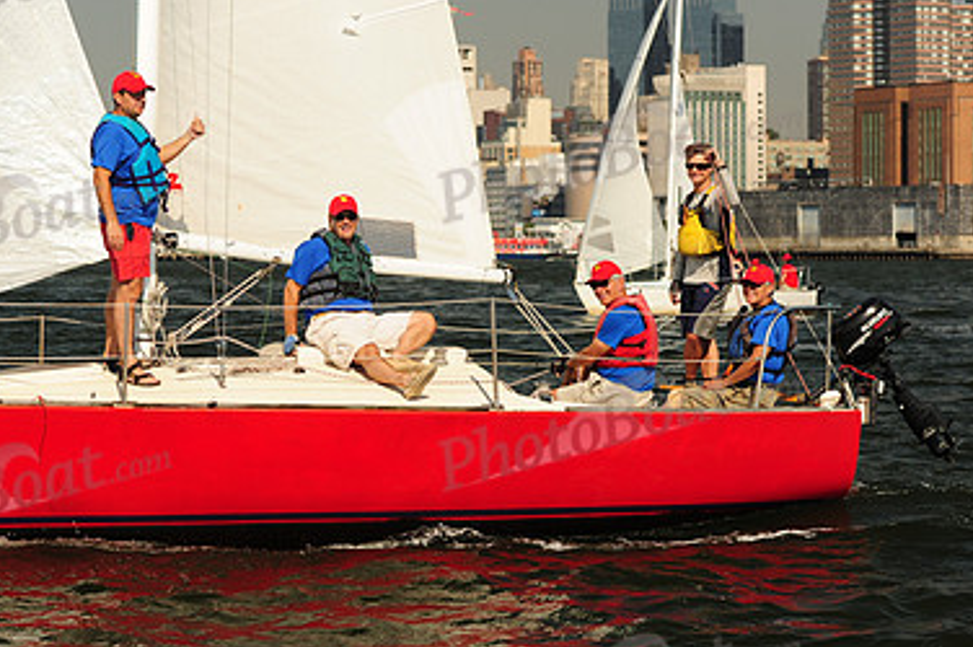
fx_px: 2916
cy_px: 326
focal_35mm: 108
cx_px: 305
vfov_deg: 12.7
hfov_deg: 18.9
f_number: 4.5
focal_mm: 70
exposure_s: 1/1250
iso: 320
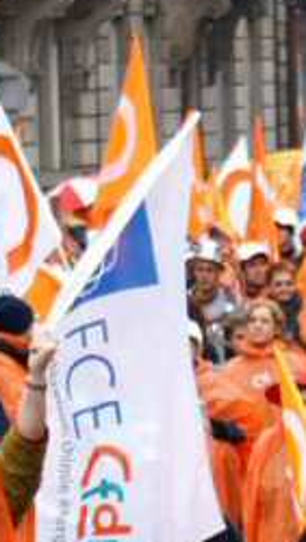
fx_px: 6941
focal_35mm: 482
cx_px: 213
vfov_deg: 4.5
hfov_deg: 2.5
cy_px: 634
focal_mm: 75
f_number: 4.5
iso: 160
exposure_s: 1/160
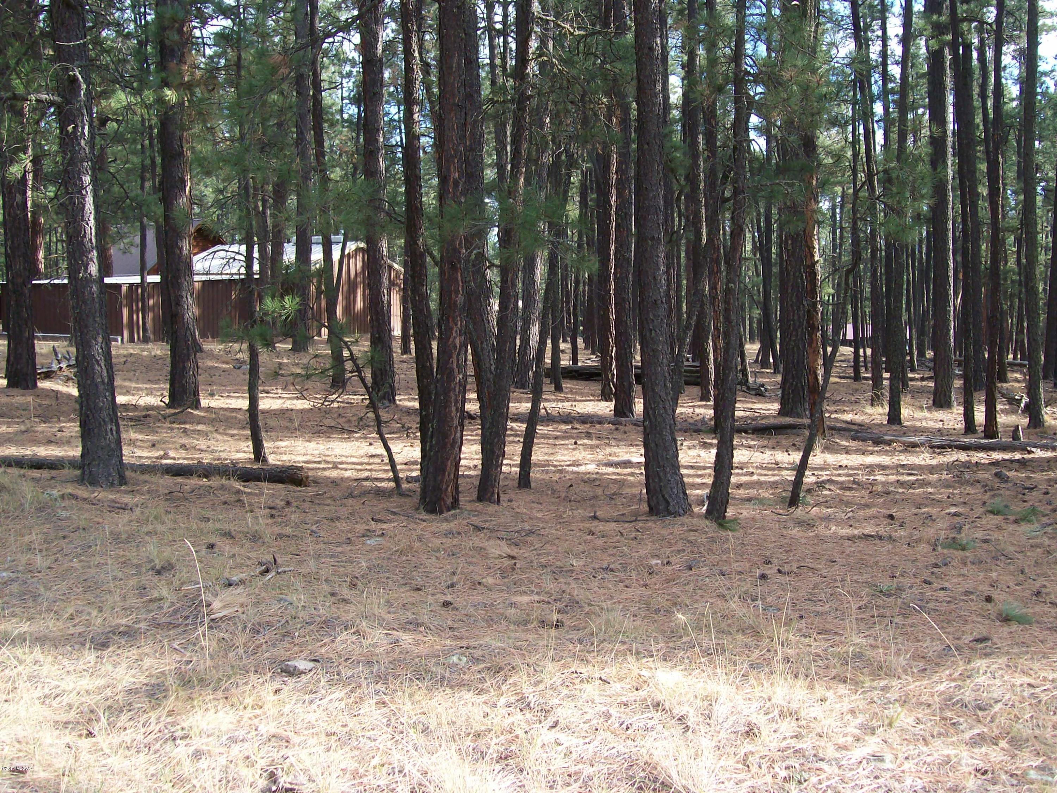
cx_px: 528
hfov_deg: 51.4
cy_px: 396
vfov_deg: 39.7
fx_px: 1099
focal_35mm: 36
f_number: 2.7
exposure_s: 1/325
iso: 80
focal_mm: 6
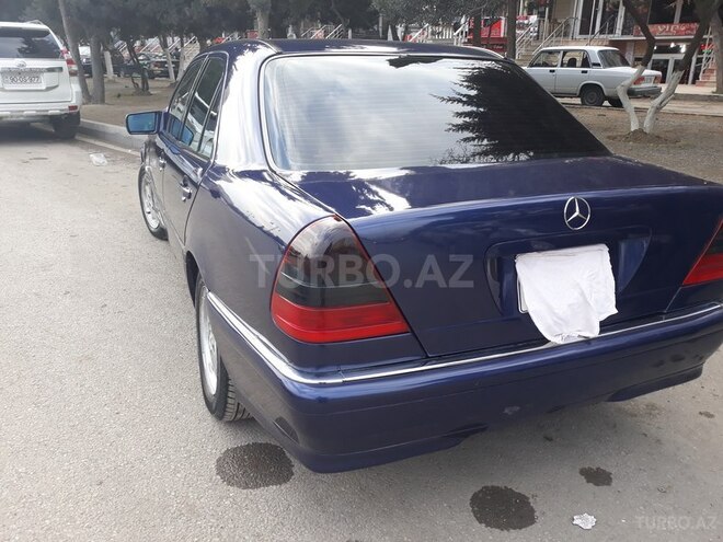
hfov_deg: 65.3
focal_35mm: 27
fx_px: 564
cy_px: 271
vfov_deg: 51.4
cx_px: 362
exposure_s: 1/187
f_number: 1.7
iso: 40
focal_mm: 3.71
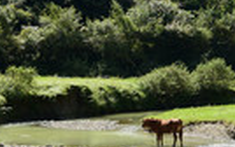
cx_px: 449
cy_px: 110
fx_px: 763
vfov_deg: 11.0
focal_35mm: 119
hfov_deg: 14.8
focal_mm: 29
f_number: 6.3
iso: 64
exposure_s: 1/100
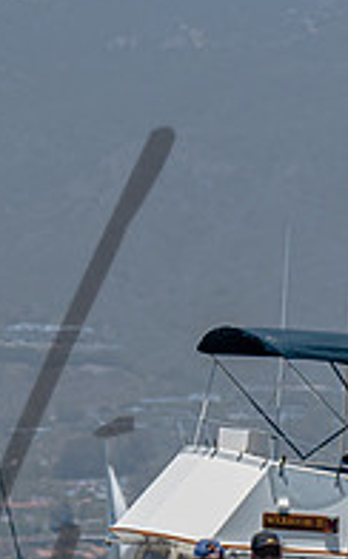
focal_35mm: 1176
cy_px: 611
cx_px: 710
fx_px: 17898
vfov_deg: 1.8
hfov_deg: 1.1
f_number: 5.3
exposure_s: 1/1600
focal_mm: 220
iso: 200
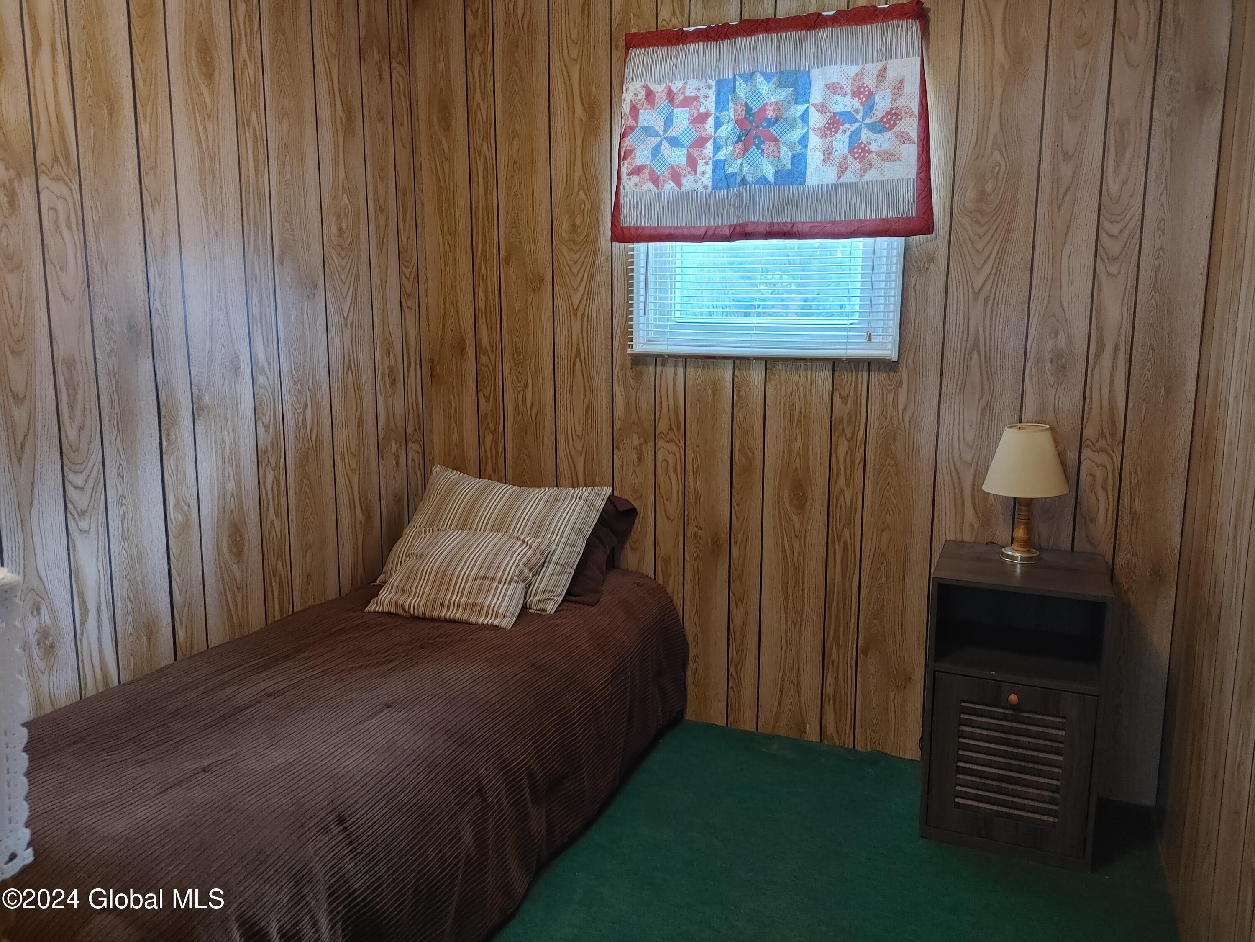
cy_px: 471
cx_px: 628
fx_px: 943
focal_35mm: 26
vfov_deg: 53.1
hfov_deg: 67.3
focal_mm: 4.81
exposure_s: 1/40
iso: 500
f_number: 1.8
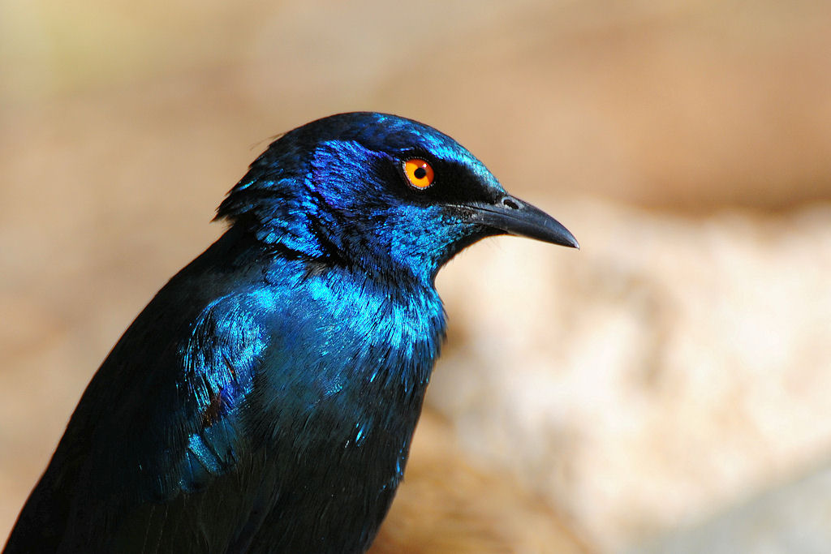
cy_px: 277
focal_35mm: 825
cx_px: 416
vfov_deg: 1.7
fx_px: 19045
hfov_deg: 2.5
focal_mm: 550
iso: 200
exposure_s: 1/500
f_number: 5.6
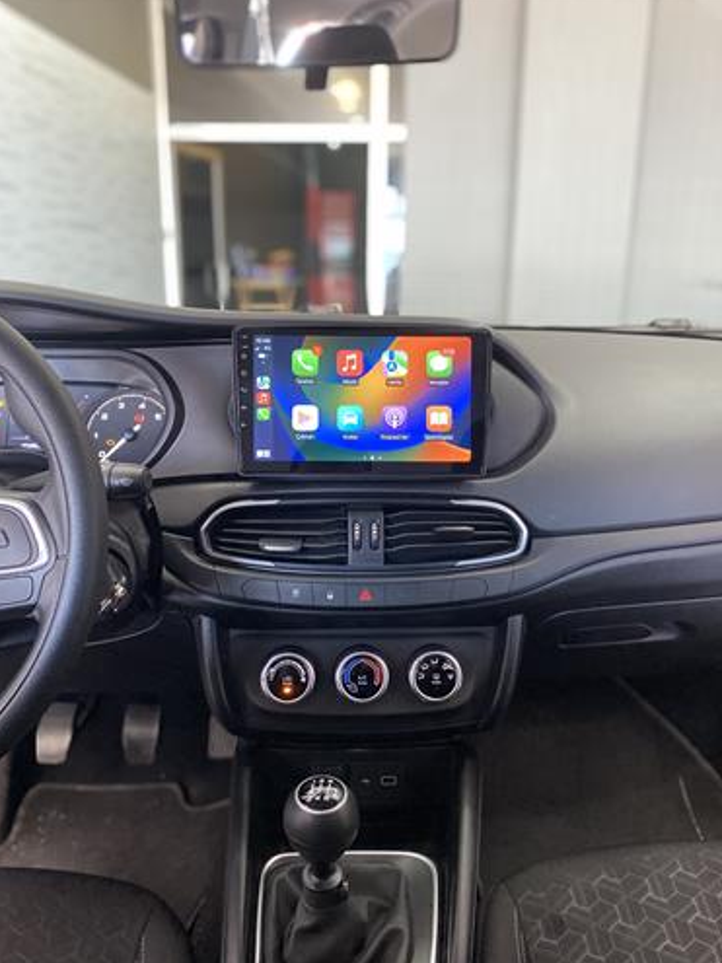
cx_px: 368
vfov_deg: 63.4
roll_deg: -0.4
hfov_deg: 49.7
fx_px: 779
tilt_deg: -16.1
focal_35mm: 28
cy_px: 507
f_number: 1.8
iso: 400
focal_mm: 4.25
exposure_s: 1/60
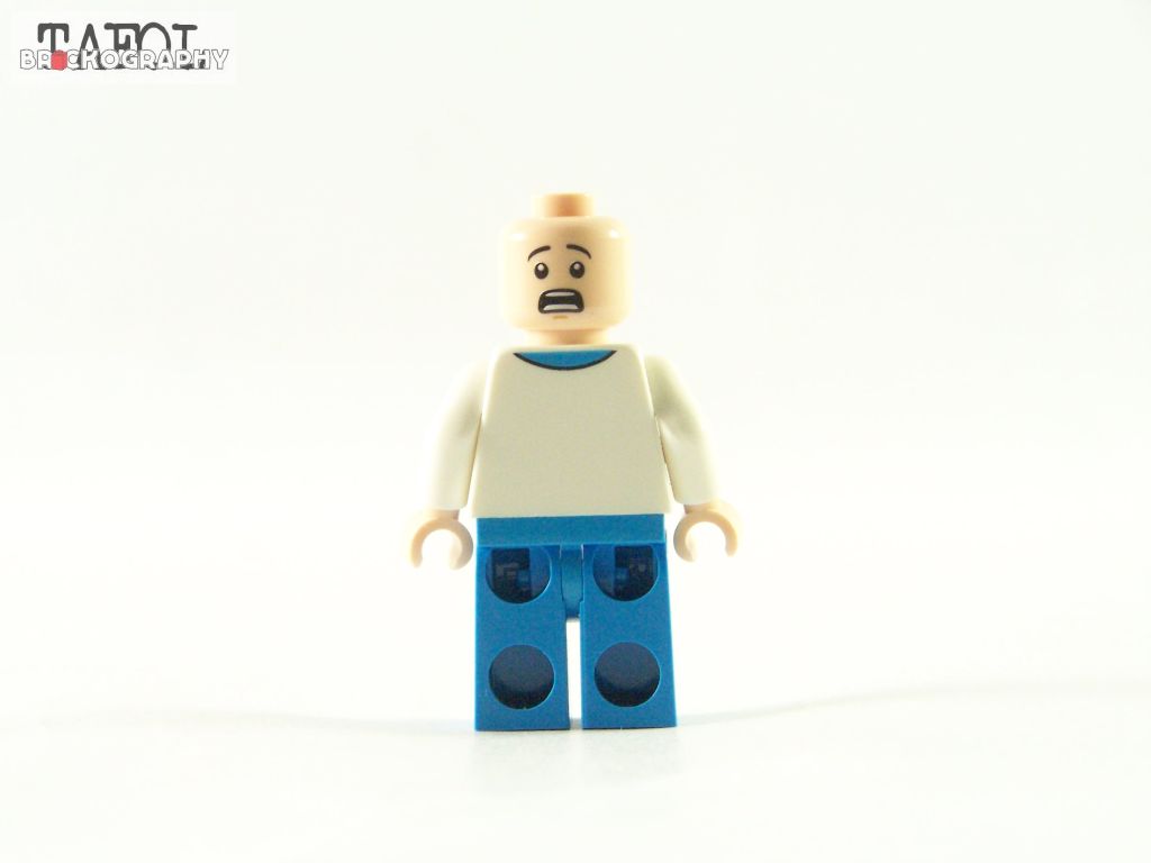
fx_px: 3890
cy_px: 432
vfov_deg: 12.7
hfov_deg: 16.8
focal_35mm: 117
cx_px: 576
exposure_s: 1/60
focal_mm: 19.4
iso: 400
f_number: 3.6
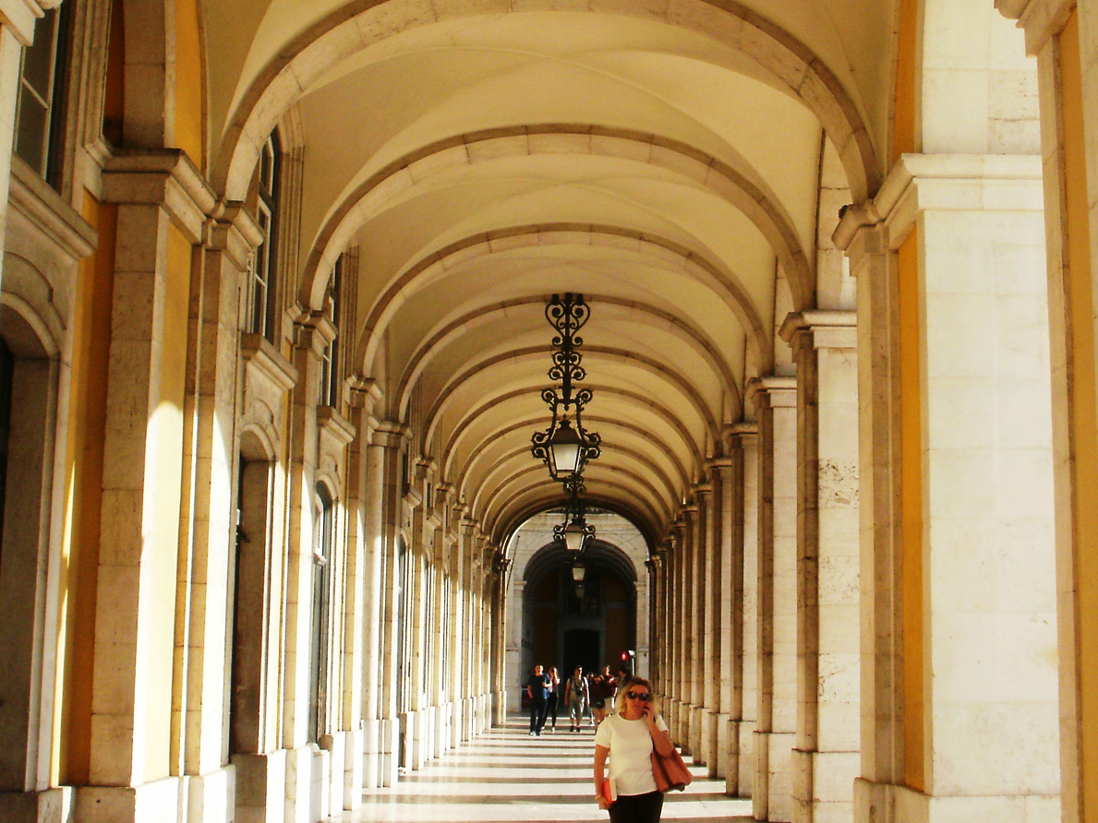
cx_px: 580
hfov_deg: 31.2
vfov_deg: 23.3
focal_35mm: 62
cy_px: 168
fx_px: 1967
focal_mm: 6.3
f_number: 5.6
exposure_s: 1/250
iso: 100
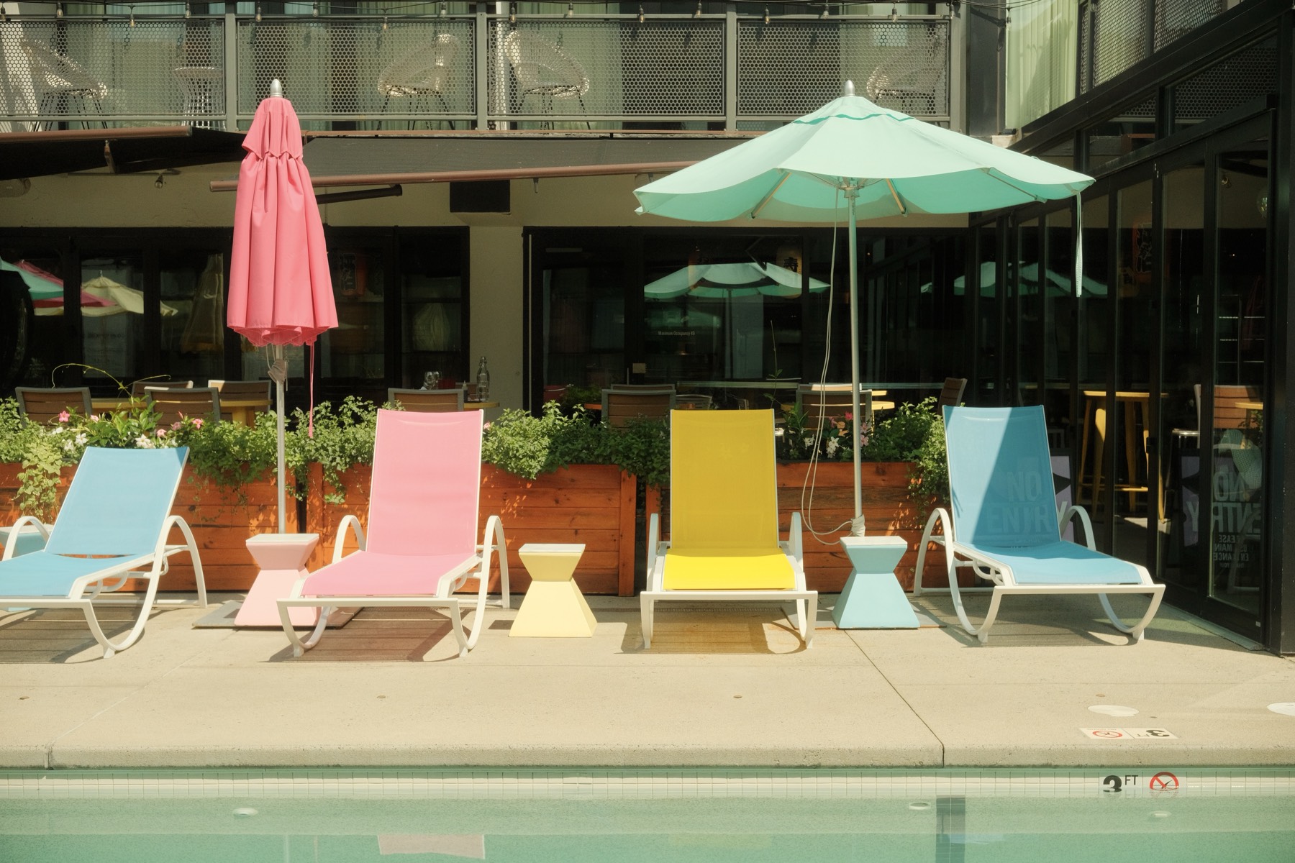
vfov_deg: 32.6
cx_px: 648
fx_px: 1475
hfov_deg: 47.4
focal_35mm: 41
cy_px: 432
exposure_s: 1/4000
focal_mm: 27
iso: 1250
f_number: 5.6
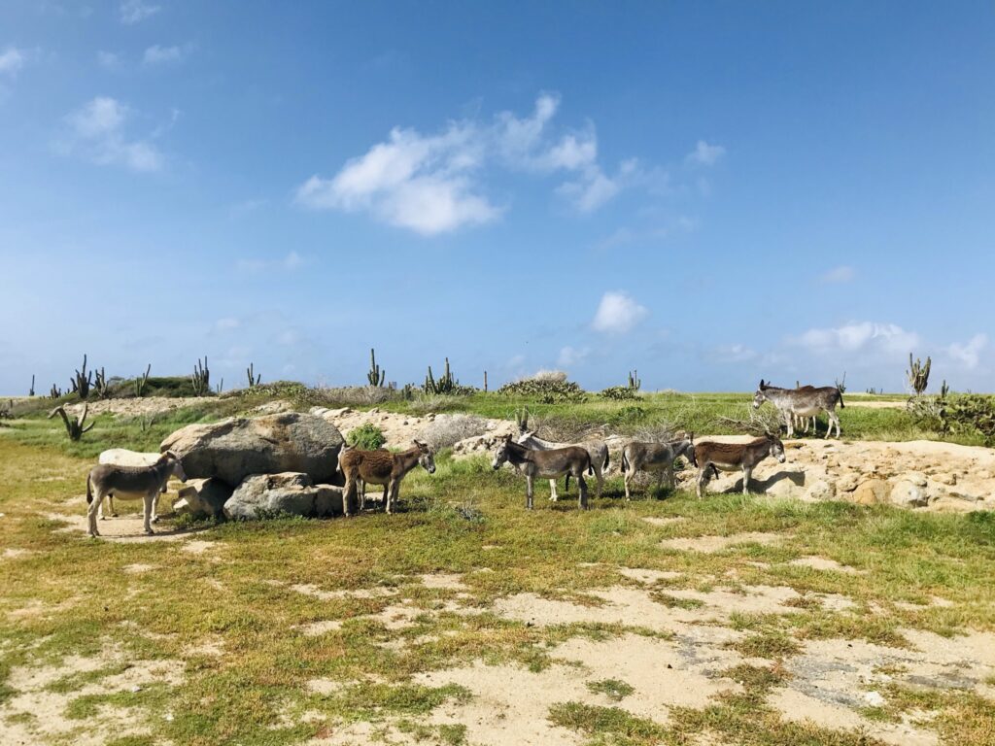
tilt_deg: +4.3
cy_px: 373
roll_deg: -1.7
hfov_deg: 63.4
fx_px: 805
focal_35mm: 28
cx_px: 498
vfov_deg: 49.7
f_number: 1.8
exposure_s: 1/3300
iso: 20
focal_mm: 3.99
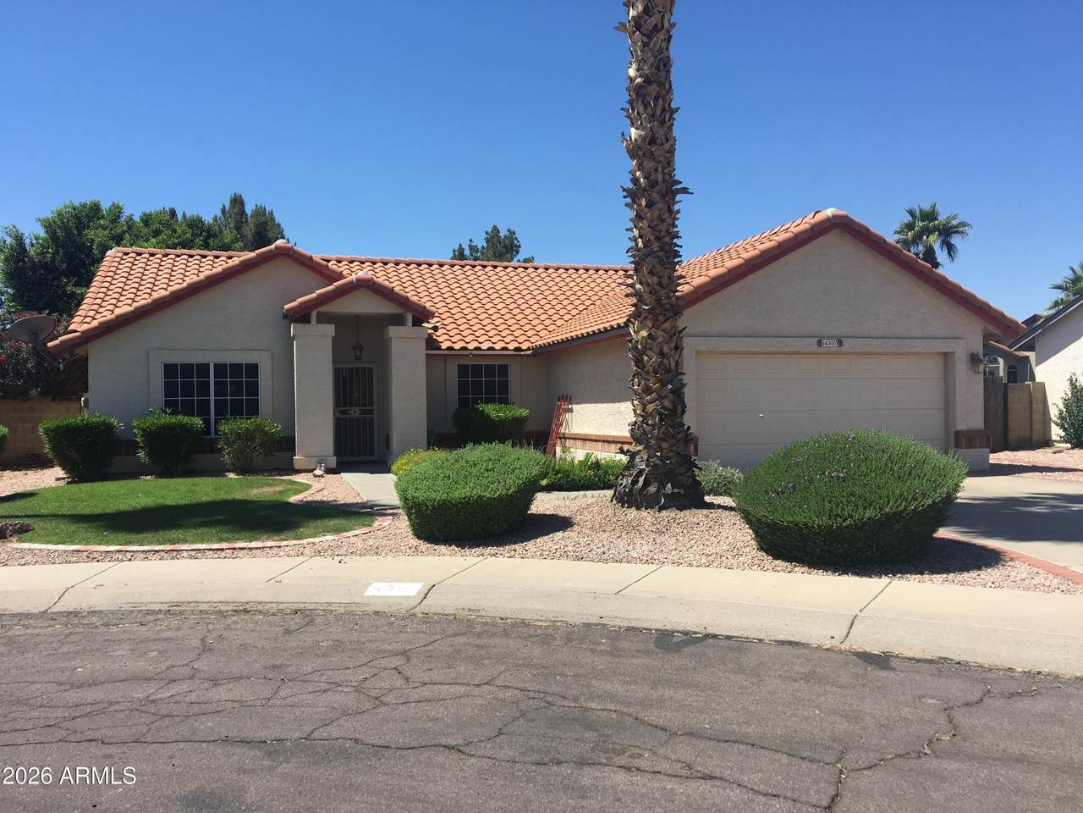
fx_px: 907
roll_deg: +1.4
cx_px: 542
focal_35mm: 29
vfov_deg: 48.2
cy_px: 406
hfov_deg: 61.7
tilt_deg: +0.6
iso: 25
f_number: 2.2
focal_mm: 4.15
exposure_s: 1/1637
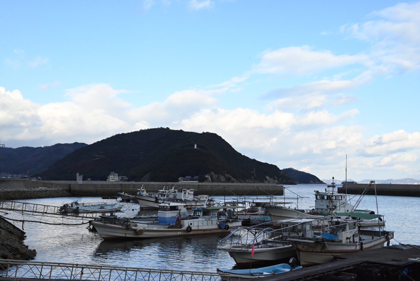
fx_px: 467
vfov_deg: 33.4
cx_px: 210
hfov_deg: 48.4
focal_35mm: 40
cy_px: 140
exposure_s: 1/1000
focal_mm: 40
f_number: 16
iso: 3200
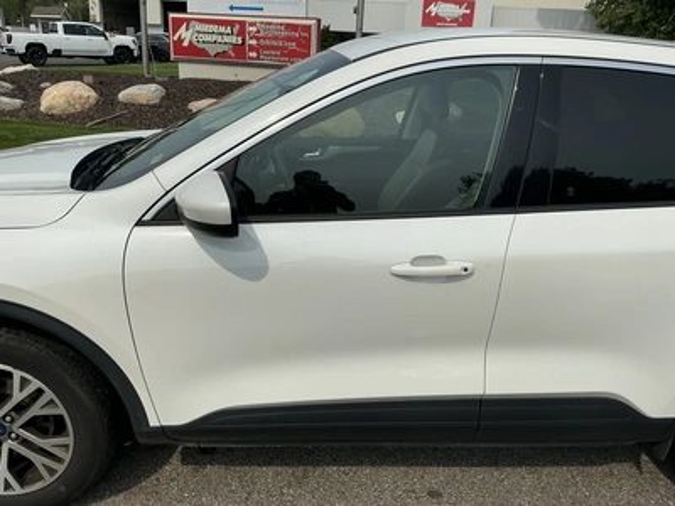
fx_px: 546
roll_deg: -1.2
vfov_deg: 49.7
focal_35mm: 28
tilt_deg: -20.5
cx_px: 338
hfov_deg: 63.4
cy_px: 253
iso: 25
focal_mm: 3
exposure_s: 1/4065
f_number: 1.8
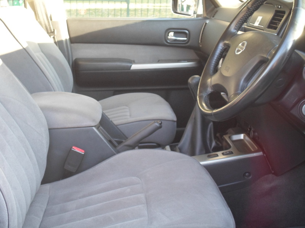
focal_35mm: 43
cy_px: 114
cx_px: 152
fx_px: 379
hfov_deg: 43.9
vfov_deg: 33.6
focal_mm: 7.8
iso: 400
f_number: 3.2
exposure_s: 1/45
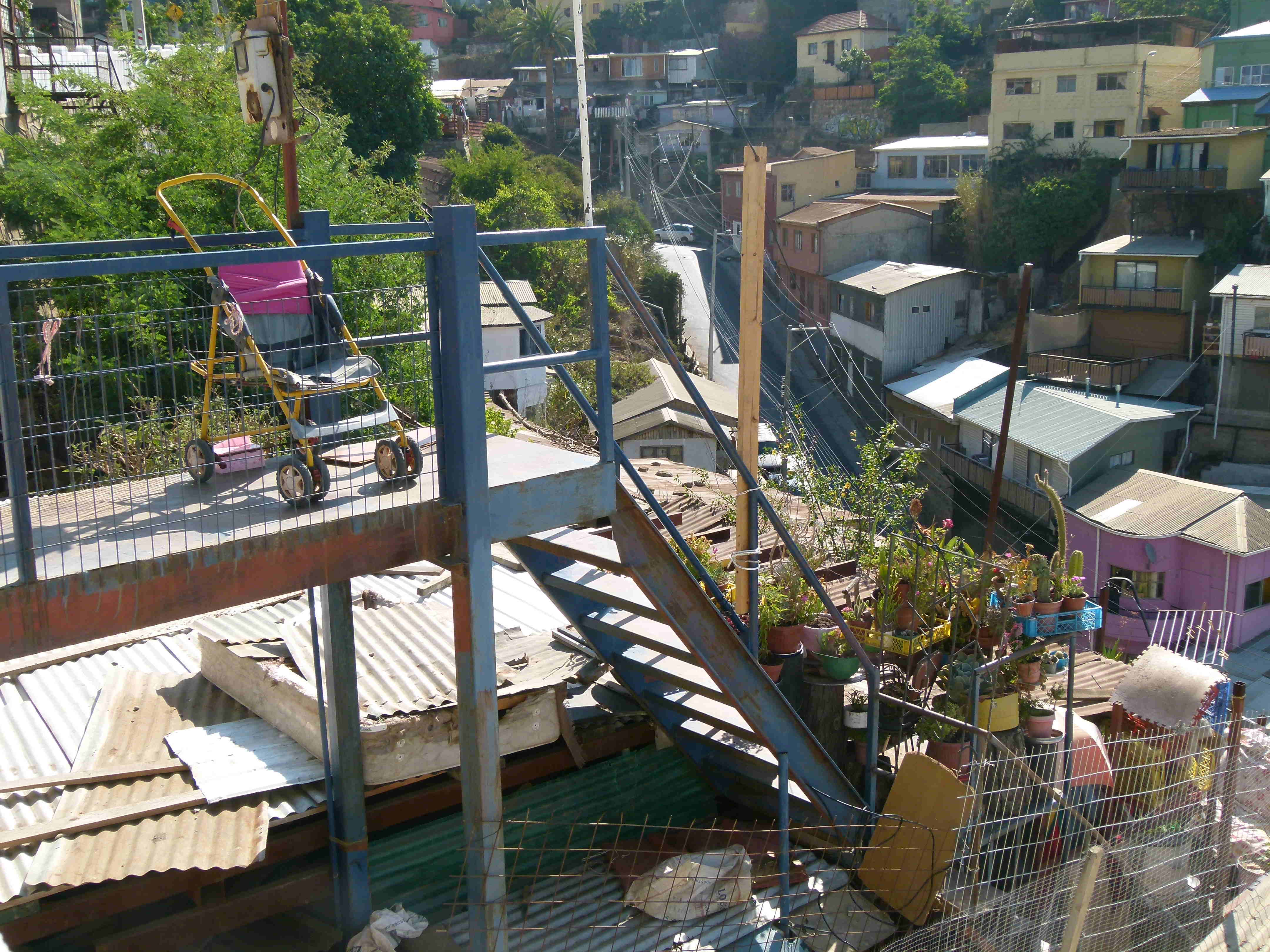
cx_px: 635
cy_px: 476
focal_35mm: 38
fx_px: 1394
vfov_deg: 37.7
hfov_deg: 49.0
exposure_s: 1/400
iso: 100
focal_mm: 6.8
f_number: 4
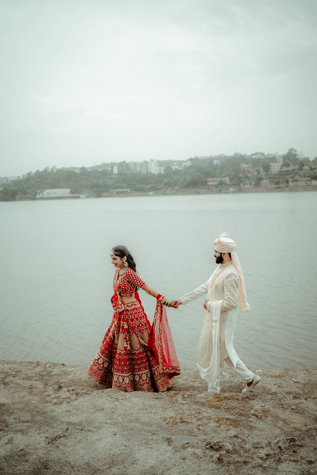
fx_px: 462
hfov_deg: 37.9
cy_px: 238
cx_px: 158
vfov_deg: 54.4
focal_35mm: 35
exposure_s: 1/1250
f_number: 1.4
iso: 200
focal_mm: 35
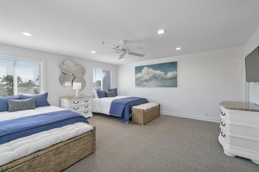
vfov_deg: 77.3
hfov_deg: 100.4
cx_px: 130
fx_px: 108
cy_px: 86
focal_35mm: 15
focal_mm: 10
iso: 160
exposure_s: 1/20
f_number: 11
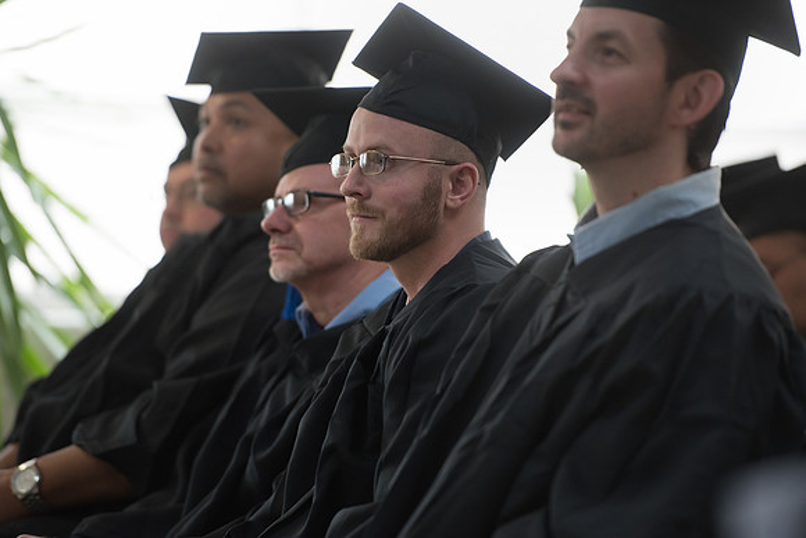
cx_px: 403
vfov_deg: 6.9
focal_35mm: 200
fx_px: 4479
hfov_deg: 10.3
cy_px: 269
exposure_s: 1/200
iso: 2000
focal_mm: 200
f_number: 2.8
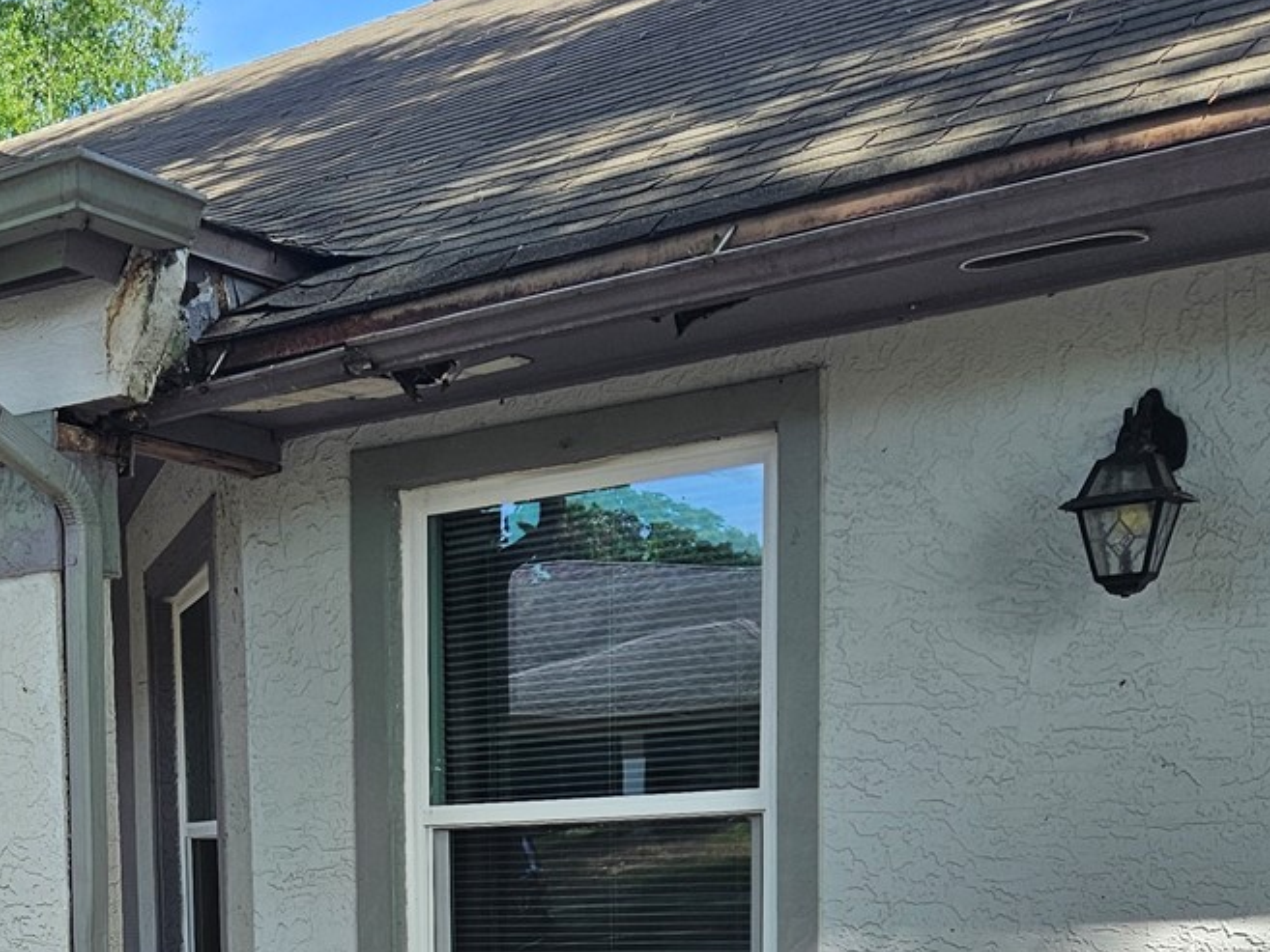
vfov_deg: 24.1
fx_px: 2055
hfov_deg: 32.5
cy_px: 1097
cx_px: 108
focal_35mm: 56
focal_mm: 5.4
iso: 32
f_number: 1.8
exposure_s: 1/531
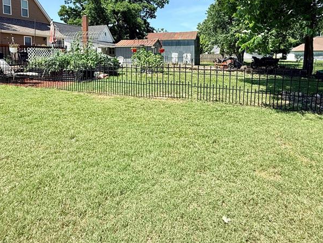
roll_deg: +0.9
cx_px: 136
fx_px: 224
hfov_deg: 71.1
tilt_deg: -2.4
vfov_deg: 54.6
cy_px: 66
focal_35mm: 24
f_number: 2.2
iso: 50
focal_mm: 2.22
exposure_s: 1/1235
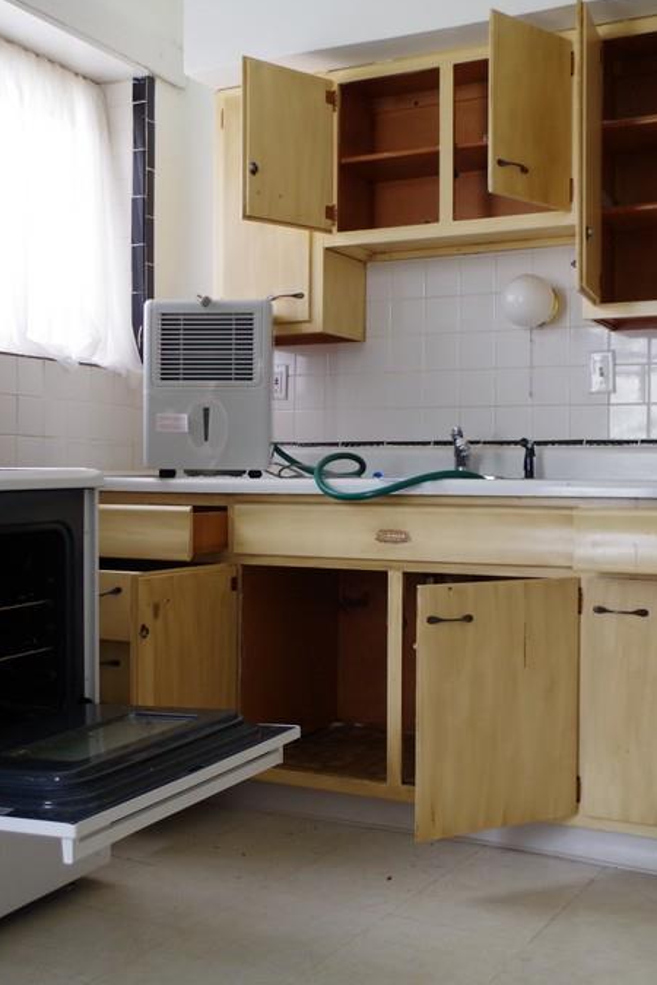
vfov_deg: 47.4
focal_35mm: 41
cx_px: 291
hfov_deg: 32.6
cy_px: 490
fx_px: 1121
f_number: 4
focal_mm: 18
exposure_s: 1/50
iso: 800
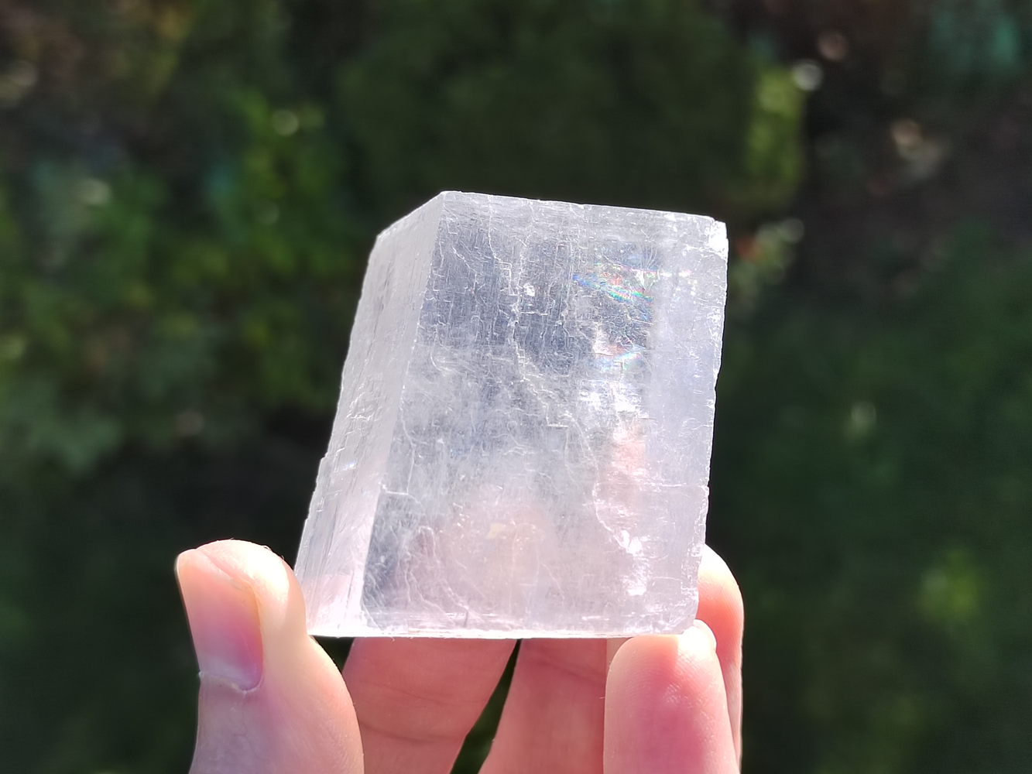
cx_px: 516
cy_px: 387
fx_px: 1372
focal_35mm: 46
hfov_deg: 41.2
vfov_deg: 31.5
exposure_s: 1/1364
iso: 369
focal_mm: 5.52
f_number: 1.9
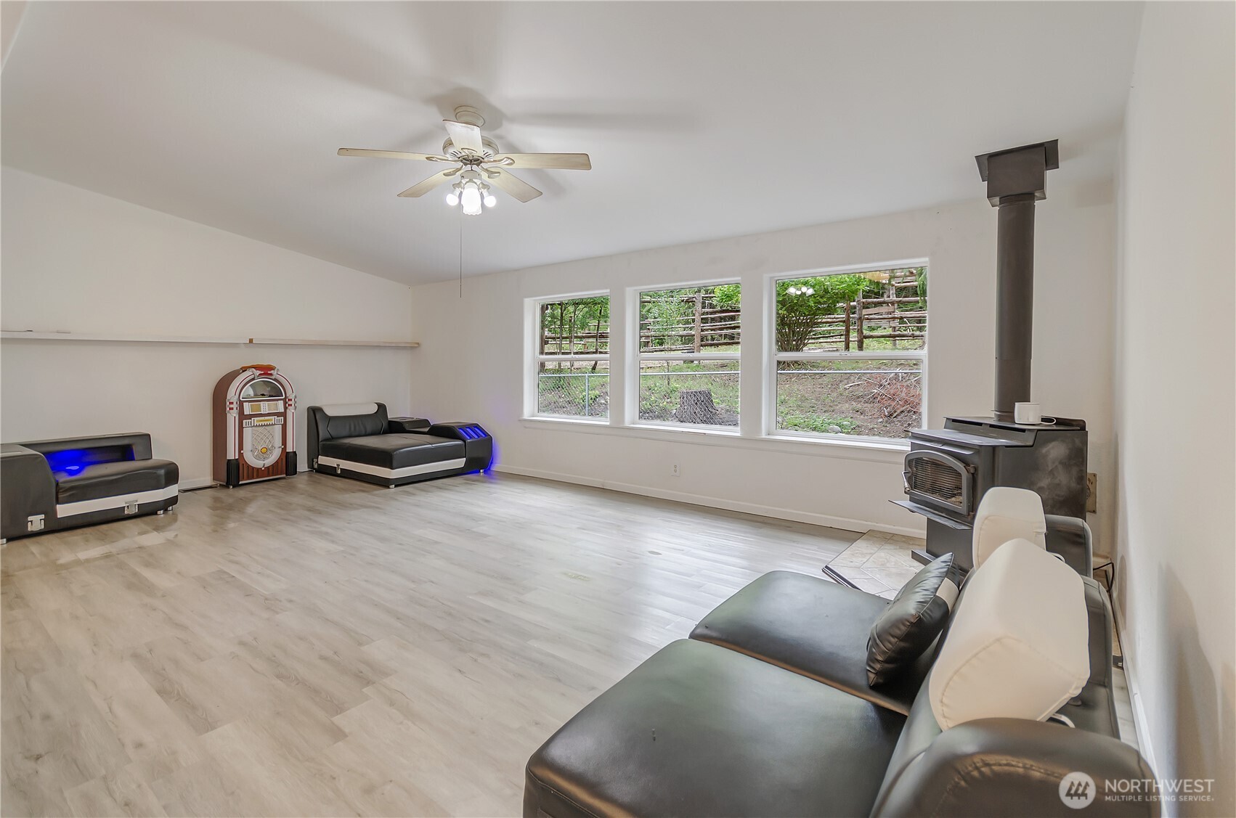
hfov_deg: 100.5
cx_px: 618
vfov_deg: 77.1
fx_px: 514
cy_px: 409
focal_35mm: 15
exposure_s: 1/20
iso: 160
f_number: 4
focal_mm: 10
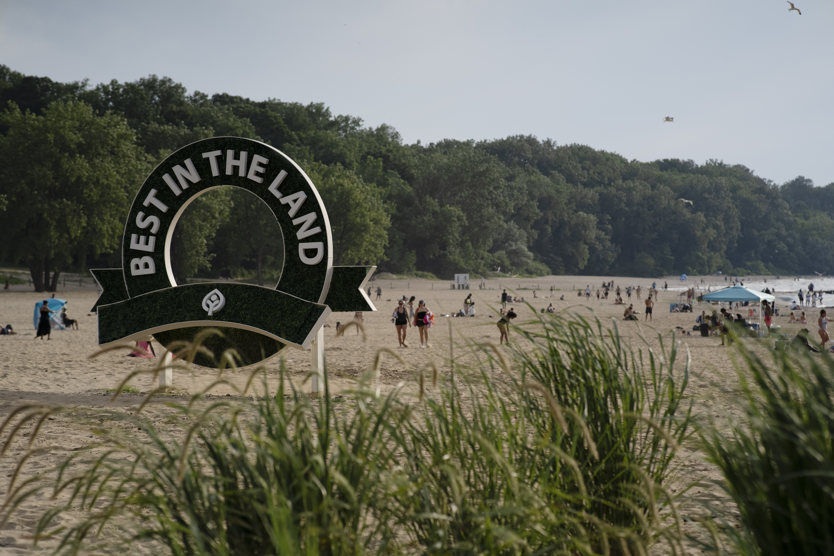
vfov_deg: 16.1
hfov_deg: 23.9
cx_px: 417
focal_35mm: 85
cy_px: 278
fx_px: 1969
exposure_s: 1/4000
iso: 2000
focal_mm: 85
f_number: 4.5
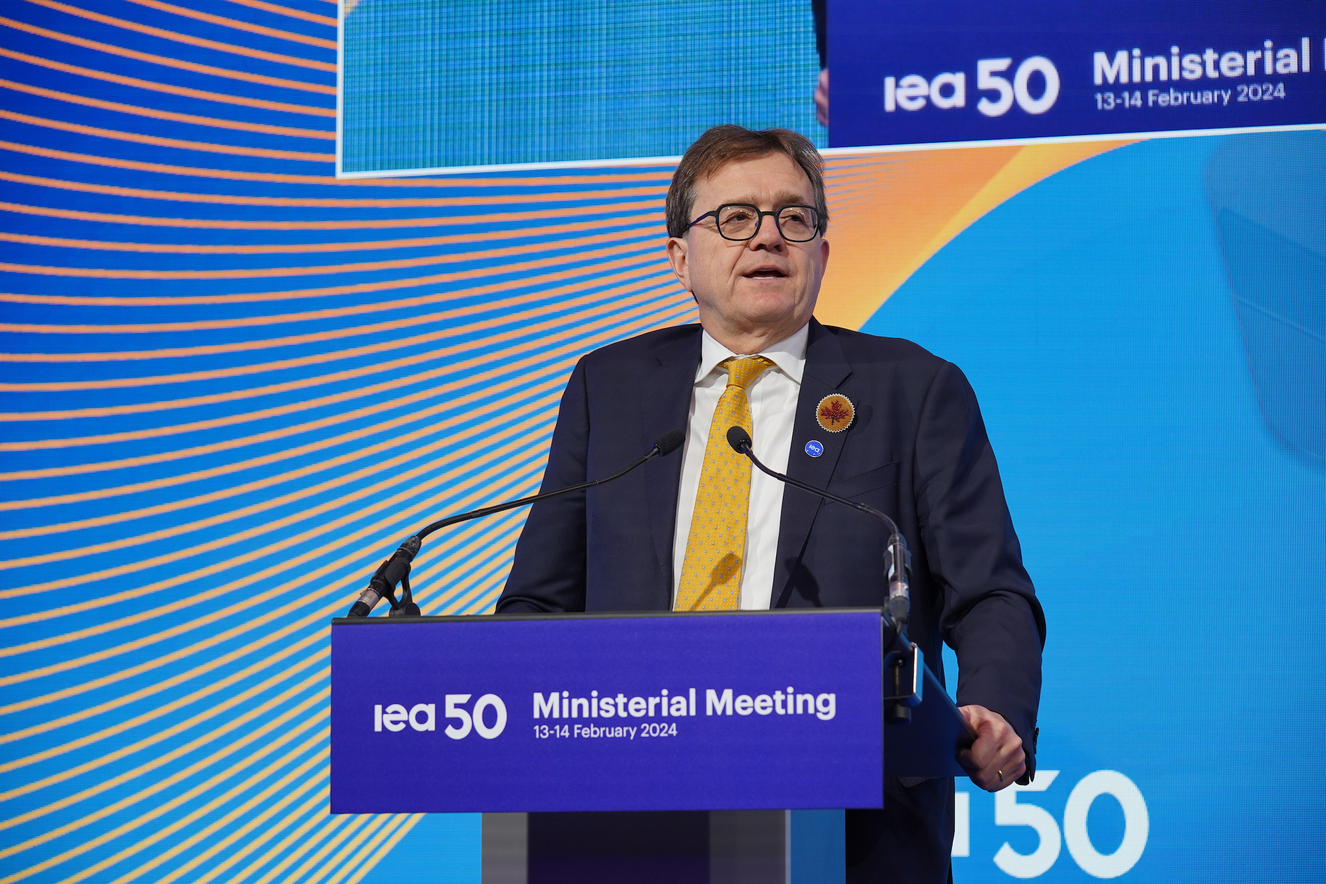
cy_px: 442
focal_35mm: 111
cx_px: 663
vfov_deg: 12.3
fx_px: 4088
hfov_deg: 18.4
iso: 800
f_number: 5
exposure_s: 1/125
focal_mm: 111
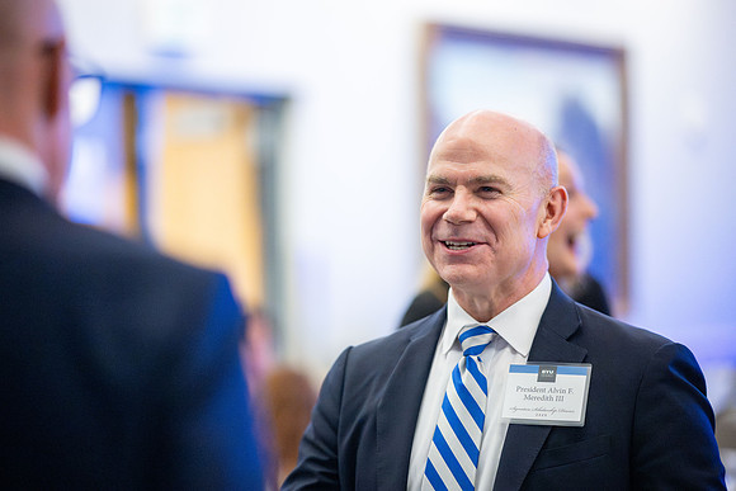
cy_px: 246
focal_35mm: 105
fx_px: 2147
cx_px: 368
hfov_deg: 19.5
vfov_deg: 13.0
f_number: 1.4
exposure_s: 1/500
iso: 6400
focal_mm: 105
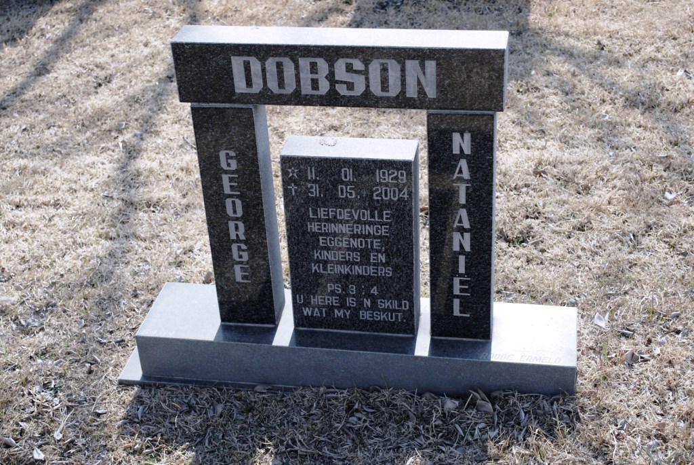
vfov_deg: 25.1
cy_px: 232
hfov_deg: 36.8
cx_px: 347
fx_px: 1042
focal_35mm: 54
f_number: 6.3
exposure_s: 1/160
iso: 100
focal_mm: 36
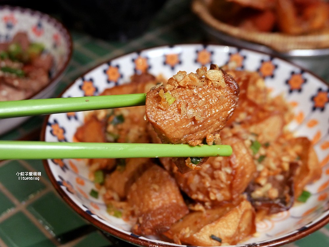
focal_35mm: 42
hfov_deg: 44.8
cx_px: 164
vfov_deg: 34.4
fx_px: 399
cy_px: 124
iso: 1600
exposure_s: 1/60
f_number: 4.5
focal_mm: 21
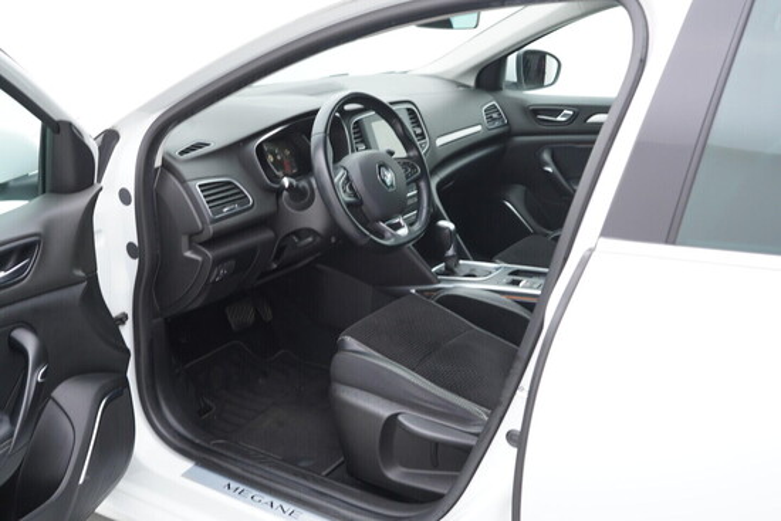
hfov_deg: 53.1
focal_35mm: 36
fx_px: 781
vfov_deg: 36.9
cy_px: 260
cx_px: 390
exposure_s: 1/40
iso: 125
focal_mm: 24
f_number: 2.8
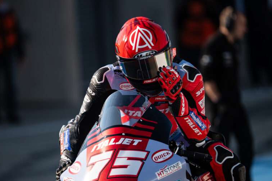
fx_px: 4095
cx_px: 147
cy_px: 93
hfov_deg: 3.8
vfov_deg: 2.5
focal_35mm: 542
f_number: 4.5
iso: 200
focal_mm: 400
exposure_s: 1/1600
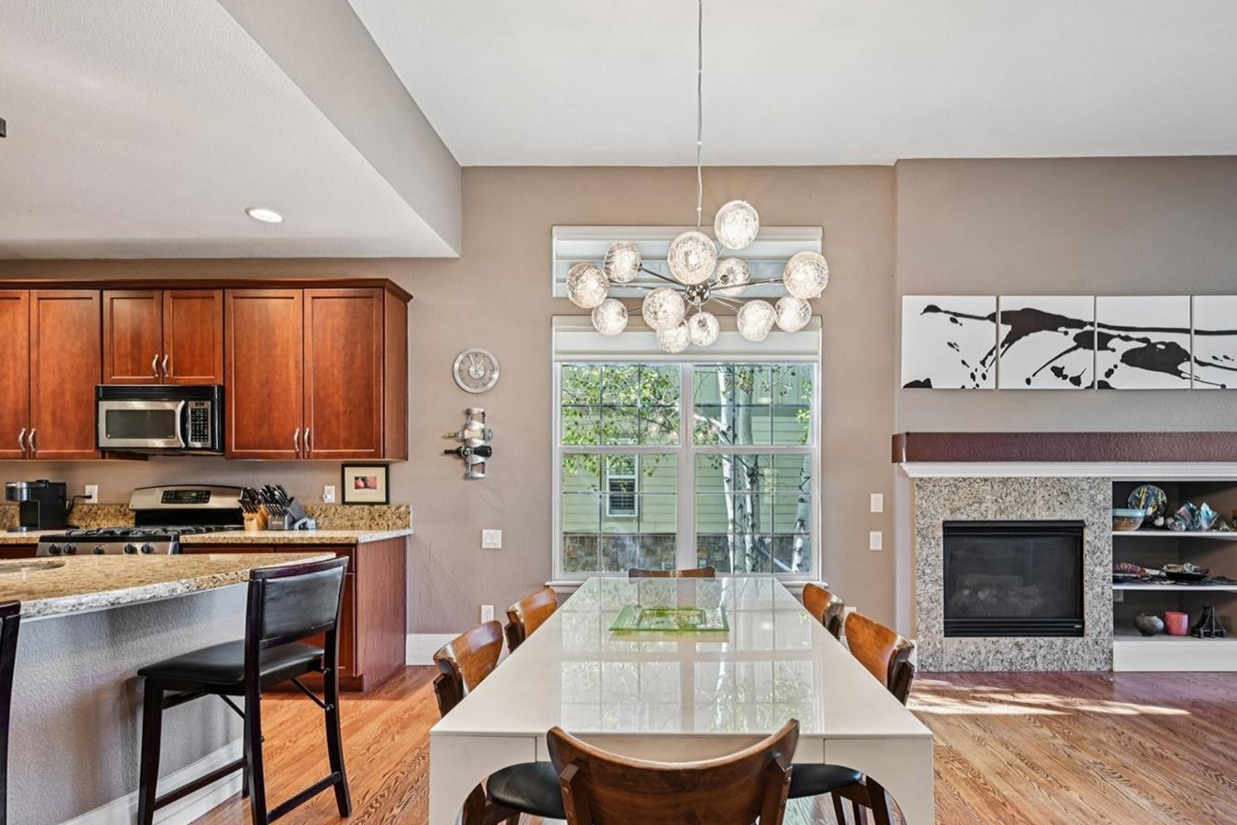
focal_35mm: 17
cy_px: 480
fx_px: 584
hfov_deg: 93.1
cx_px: 666
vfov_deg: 70.0
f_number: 8
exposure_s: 1/8
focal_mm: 14
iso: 400
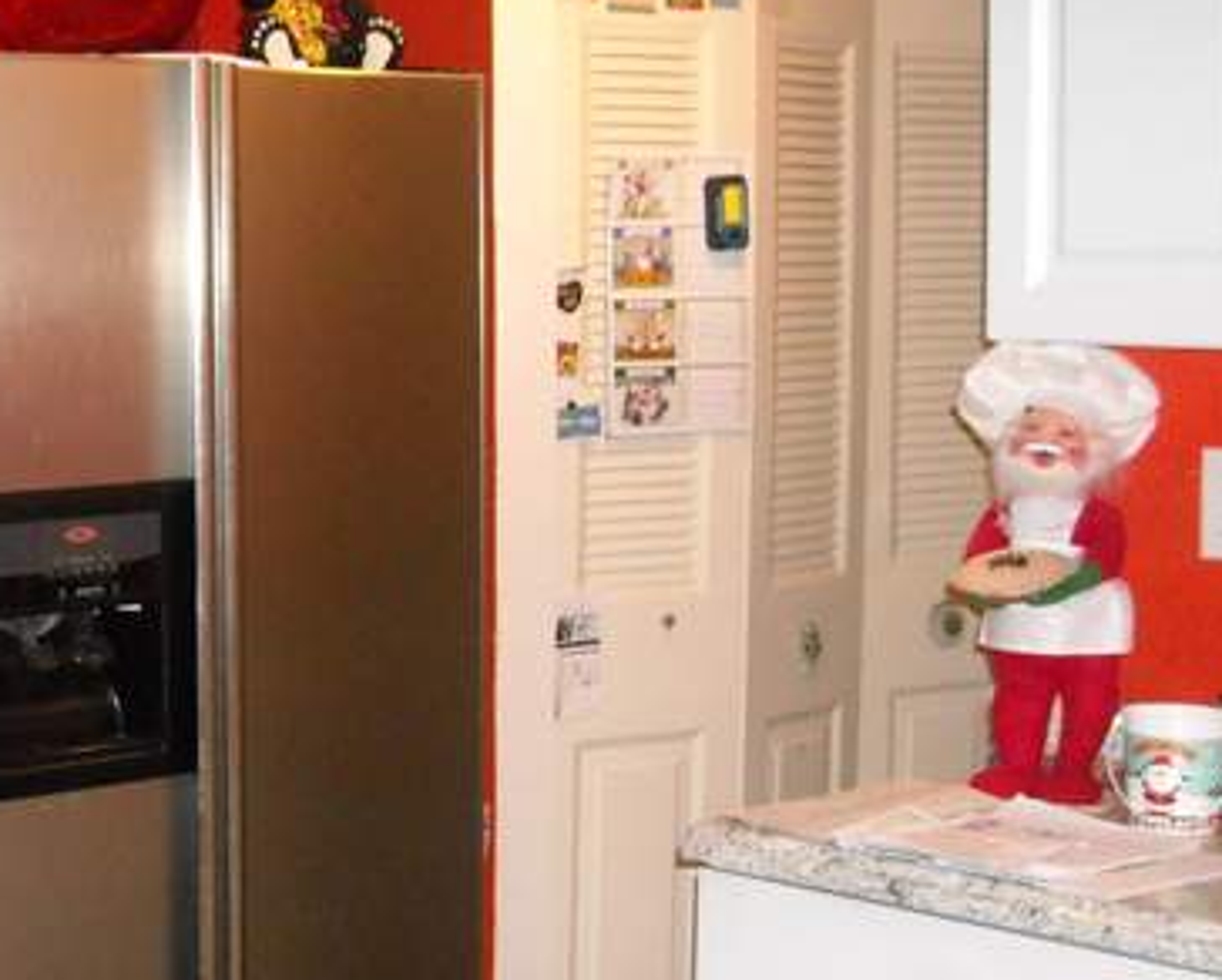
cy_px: 644
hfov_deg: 24.1
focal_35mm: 75
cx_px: -27
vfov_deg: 20.4
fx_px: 2715
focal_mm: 5.7
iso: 400
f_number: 2.8
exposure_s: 1/60
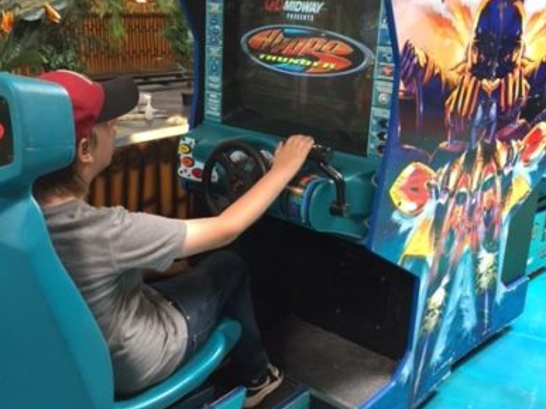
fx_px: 631
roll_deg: -3.7
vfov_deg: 35.9
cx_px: 279
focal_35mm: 40
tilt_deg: -17.8
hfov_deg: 46.8
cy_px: 187
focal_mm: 4.15
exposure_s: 1/30
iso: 100
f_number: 2.2
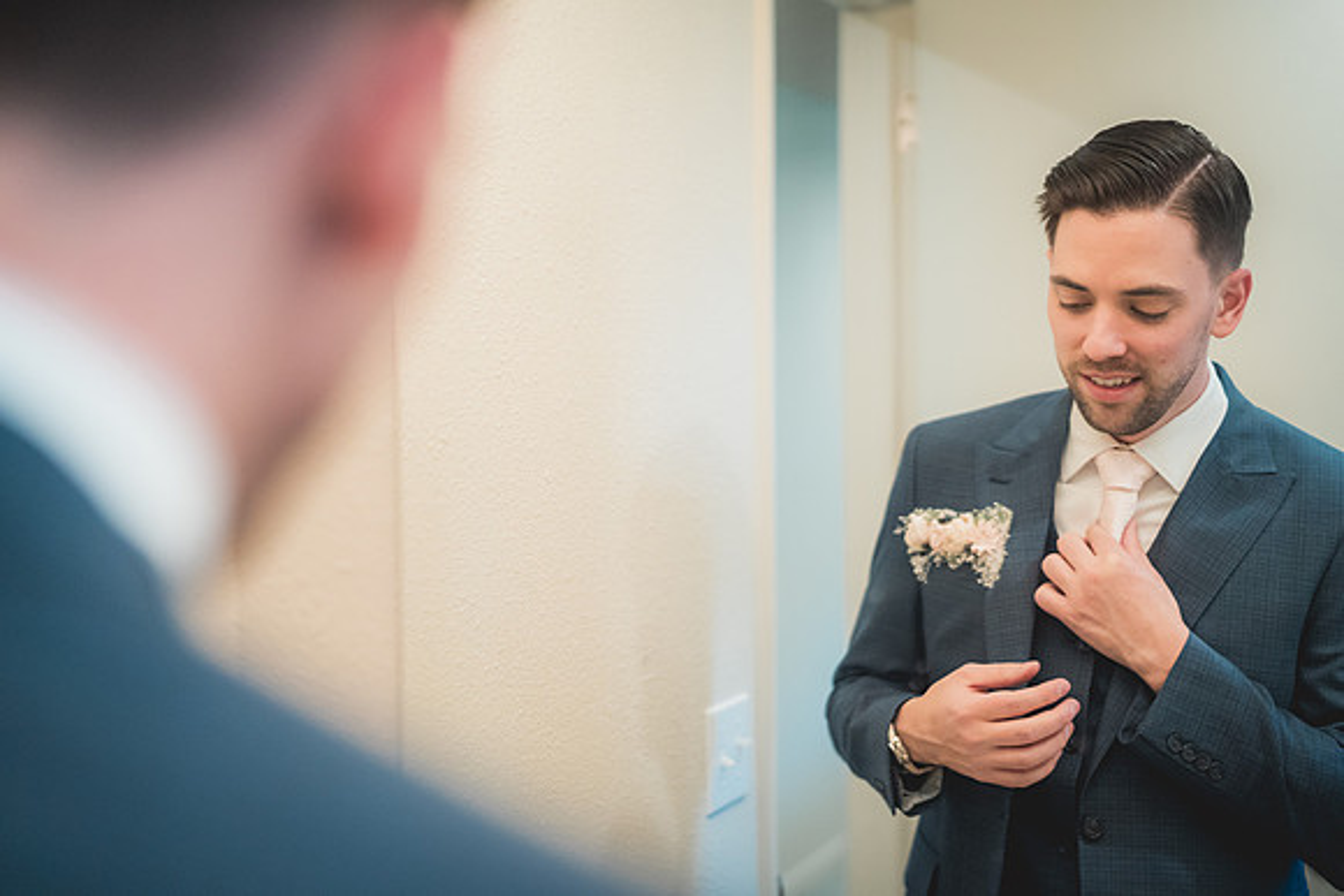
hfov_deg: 38.1
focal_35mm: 52
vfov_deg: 25.9
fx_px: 1947
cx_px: 672
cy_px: 448
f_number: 1.4
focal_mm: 50
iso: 3200
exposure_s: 1/3200
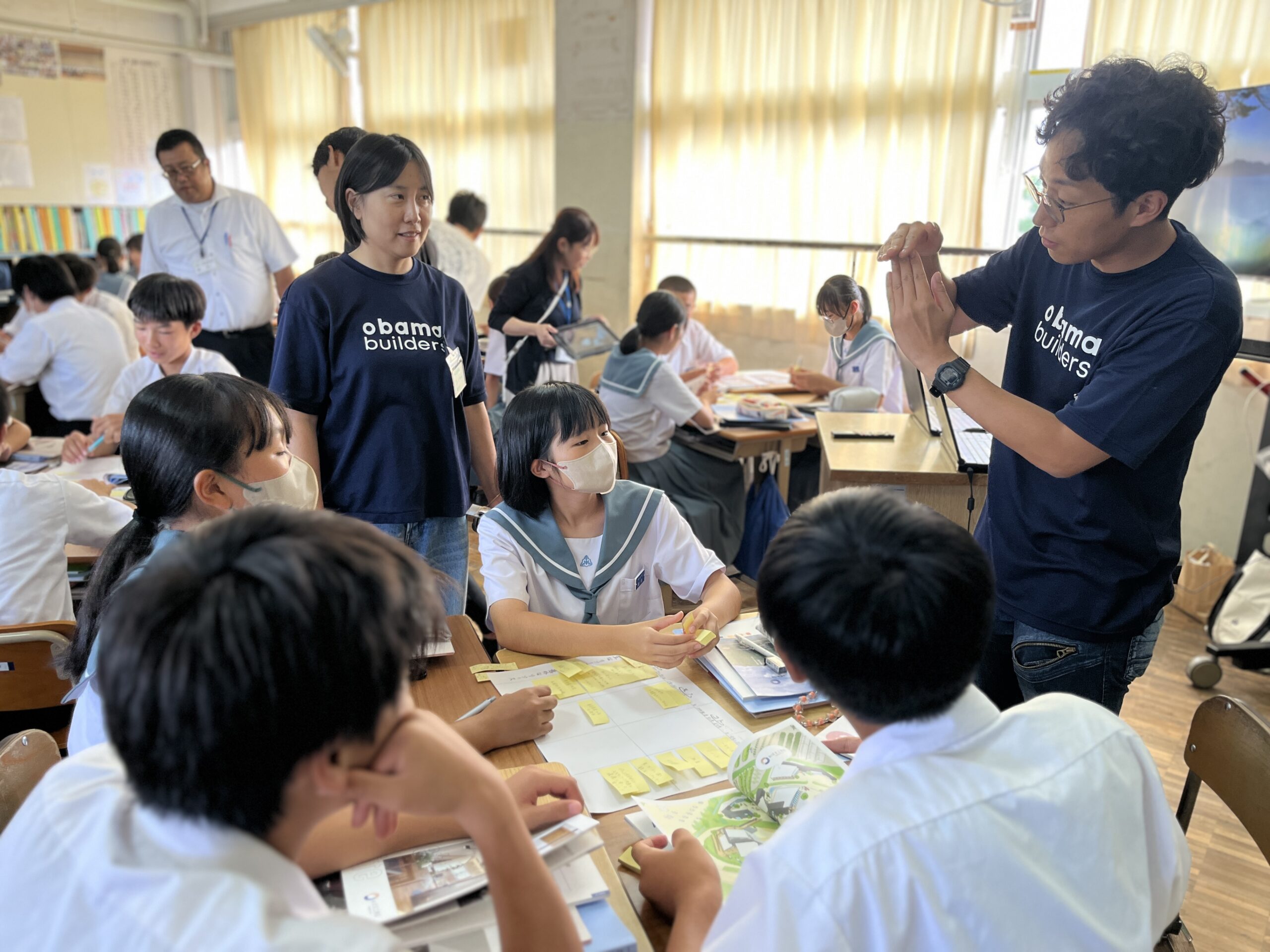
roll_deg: -2.4
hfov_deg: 67.3
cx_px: 635
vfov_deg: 53.1
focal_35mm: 26
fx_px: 954
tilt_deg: -14.5
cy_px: 476
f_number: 1.6
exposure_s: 1/120
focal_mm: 5.1
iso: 100
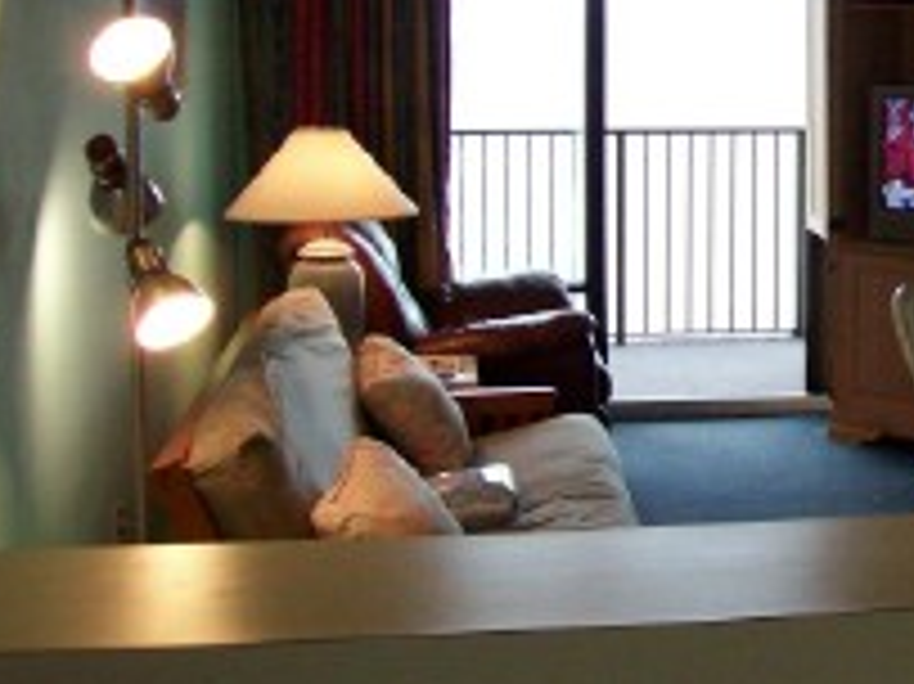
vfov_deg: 20.6
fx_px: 1874
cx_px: 873
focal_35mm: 71
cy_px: 194
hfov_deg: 26.2
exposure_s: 1/64
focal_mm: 6
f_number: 2.7
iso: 200
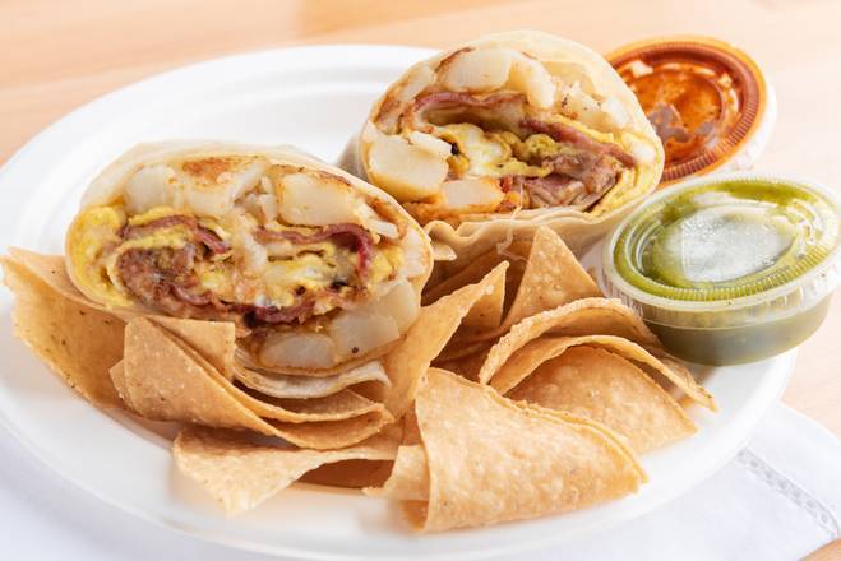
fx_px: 1642
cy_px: 280
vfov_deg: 19.4
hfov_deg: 28.7
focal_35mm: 70
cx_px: 420
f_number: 13
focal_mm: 70
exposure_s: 1/200
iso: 100
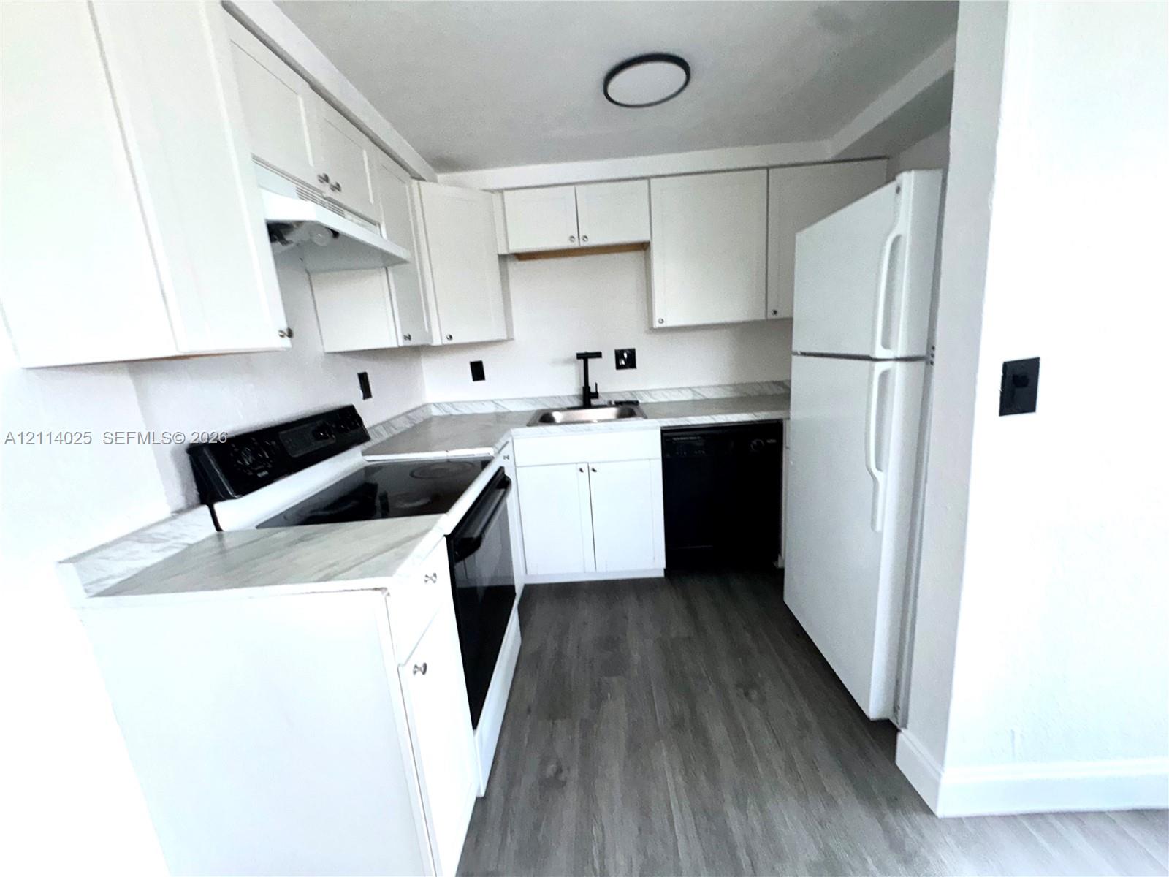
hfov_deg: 102.1
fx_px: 473
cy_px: 438
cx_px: 584
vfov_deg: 85.7
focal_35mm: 14
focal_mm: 2.22
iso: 125
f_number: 2.2
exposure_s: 1/121
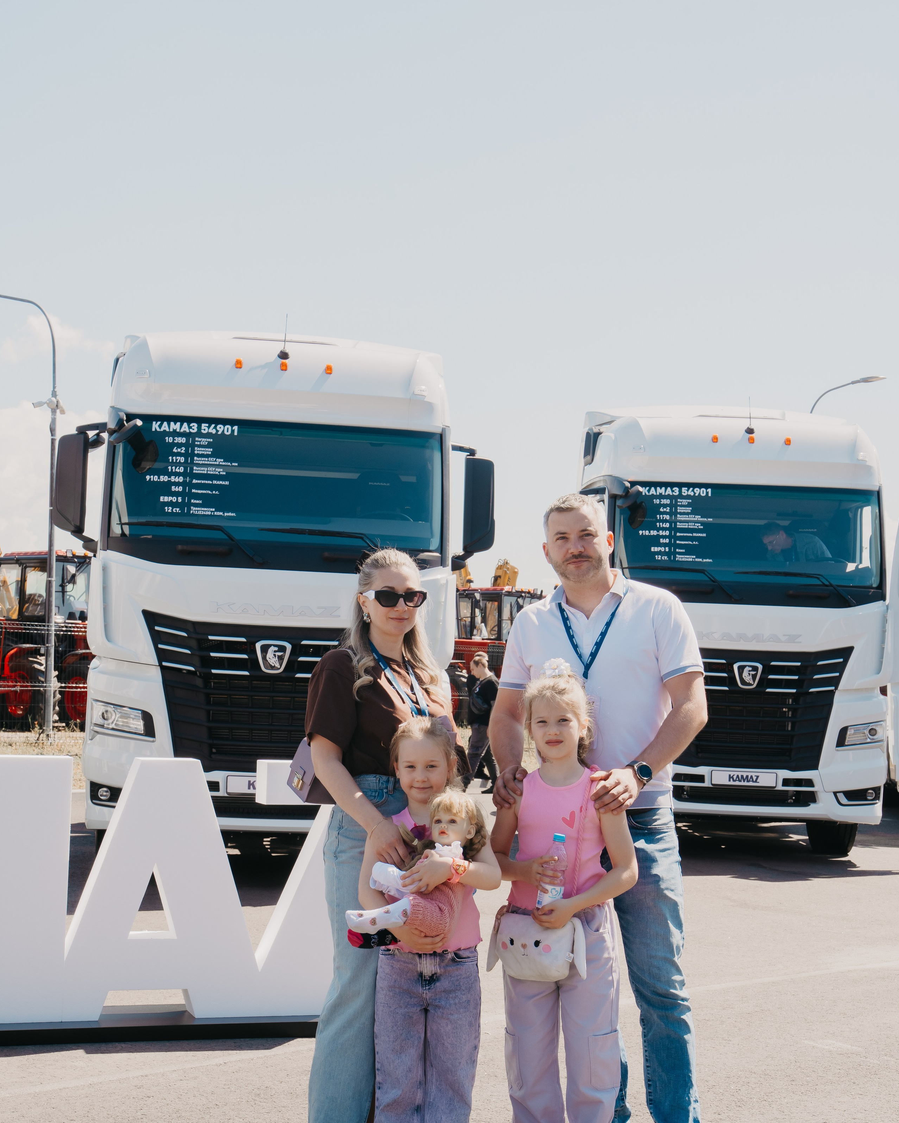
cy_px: 665
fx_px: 1995
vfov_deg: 31.4
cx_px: 451
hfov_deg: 25.4
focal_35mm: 60
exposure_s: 1/125
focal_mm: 53
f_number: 13
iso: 160
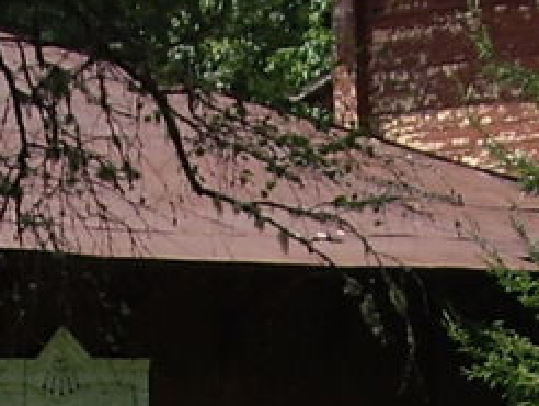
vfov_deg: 4.9
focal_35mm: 296
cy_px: 974
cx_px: 254
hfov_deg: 6.7
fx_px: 4613
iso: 50
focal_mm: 7.9
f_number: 2.8
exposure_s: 1/400
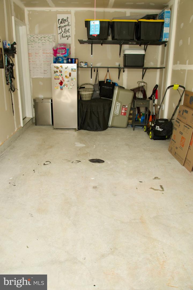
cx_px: 96
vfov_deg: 64.6
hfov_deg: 45.7
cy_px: 145
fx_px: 229
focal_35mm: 28
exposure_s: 1/160
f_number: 4
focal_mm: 19
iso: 160
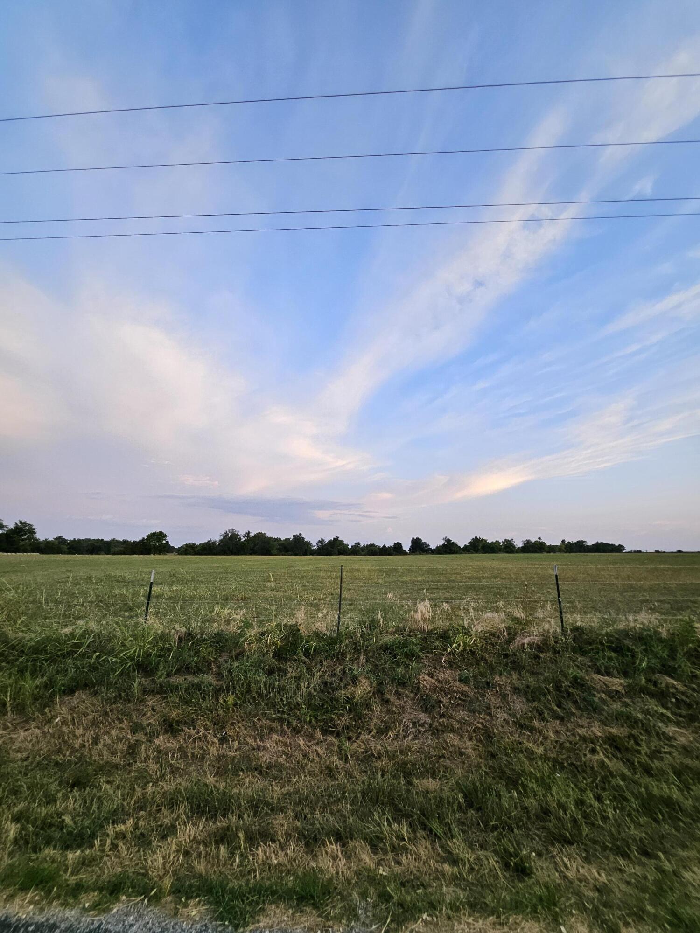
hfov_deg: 89.9
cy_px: 466
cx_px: 350
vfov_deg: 106.2
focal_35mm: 13
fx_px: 351
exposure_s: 1/359
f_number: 2.2
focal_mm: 1.74
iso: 160
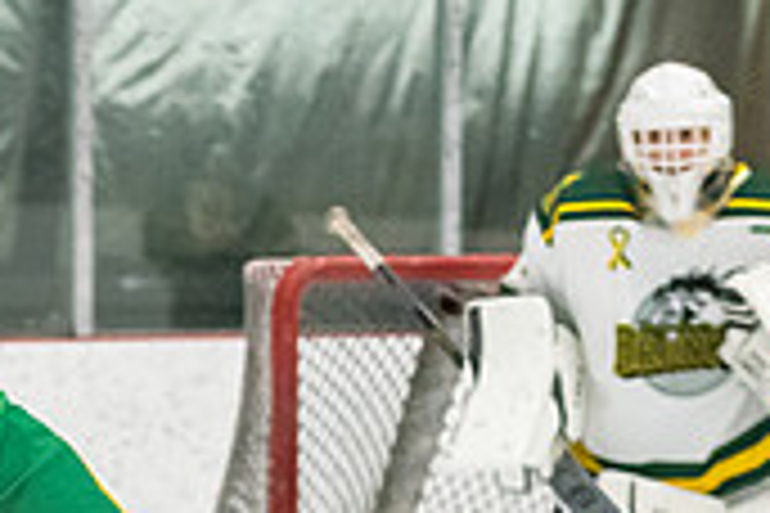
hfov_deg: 4.8
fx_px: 9154
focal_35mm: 428
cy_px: 660
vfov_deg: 3.2
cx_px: -140
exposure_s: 1/800
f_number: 2.8
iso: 3200
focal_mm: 85
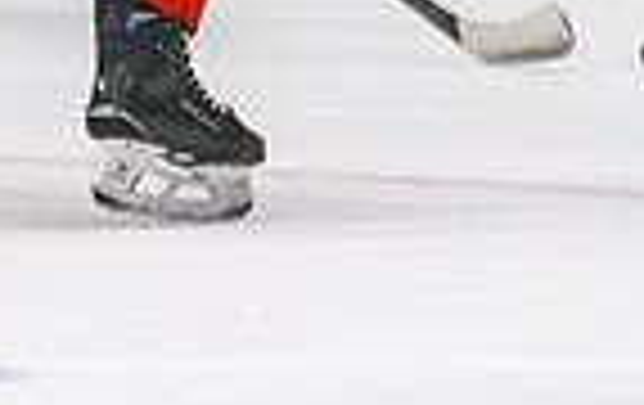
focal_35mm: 1153
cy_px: -353
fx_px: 20276
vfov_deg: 1.1
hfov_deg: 1.8
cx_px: 2
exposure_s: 1/640
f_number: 2.8
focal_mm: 160
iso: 800
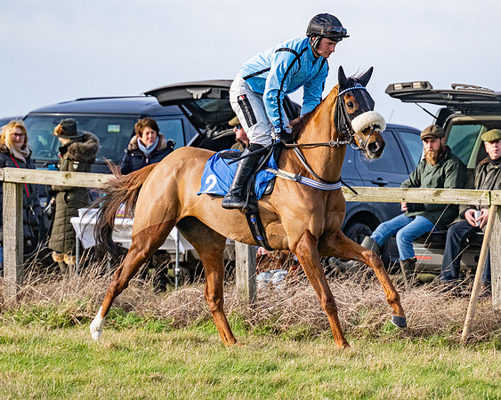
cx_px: 284
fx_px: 4571
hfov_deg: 6.3
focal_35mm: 308
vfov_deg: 5.0
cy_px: 164
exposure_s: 1/6400
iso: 800
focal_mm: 155
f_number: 4
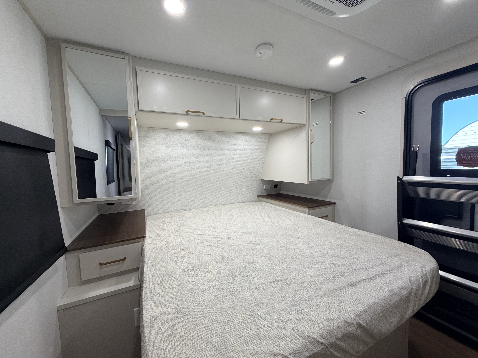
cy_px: 179
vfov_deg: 85.7
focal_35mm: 14
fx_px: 193
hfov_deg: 102.1
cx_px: 239
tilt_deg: -3.2
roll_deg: +1.3
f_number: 2.2
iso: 250
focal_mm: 2.22
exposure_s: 1/118
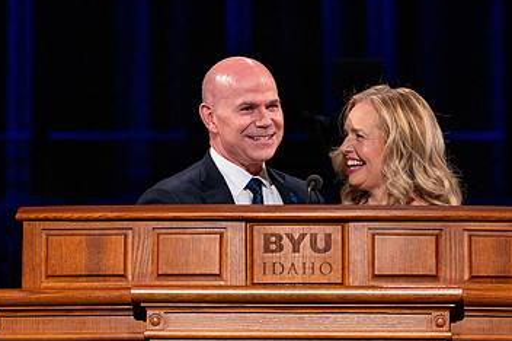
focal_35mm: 382
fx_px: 5428
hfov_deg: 5.4
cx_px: 268
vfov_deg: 3.6
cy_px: 115
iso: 800
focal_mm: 170
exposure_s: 1/160
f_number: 5
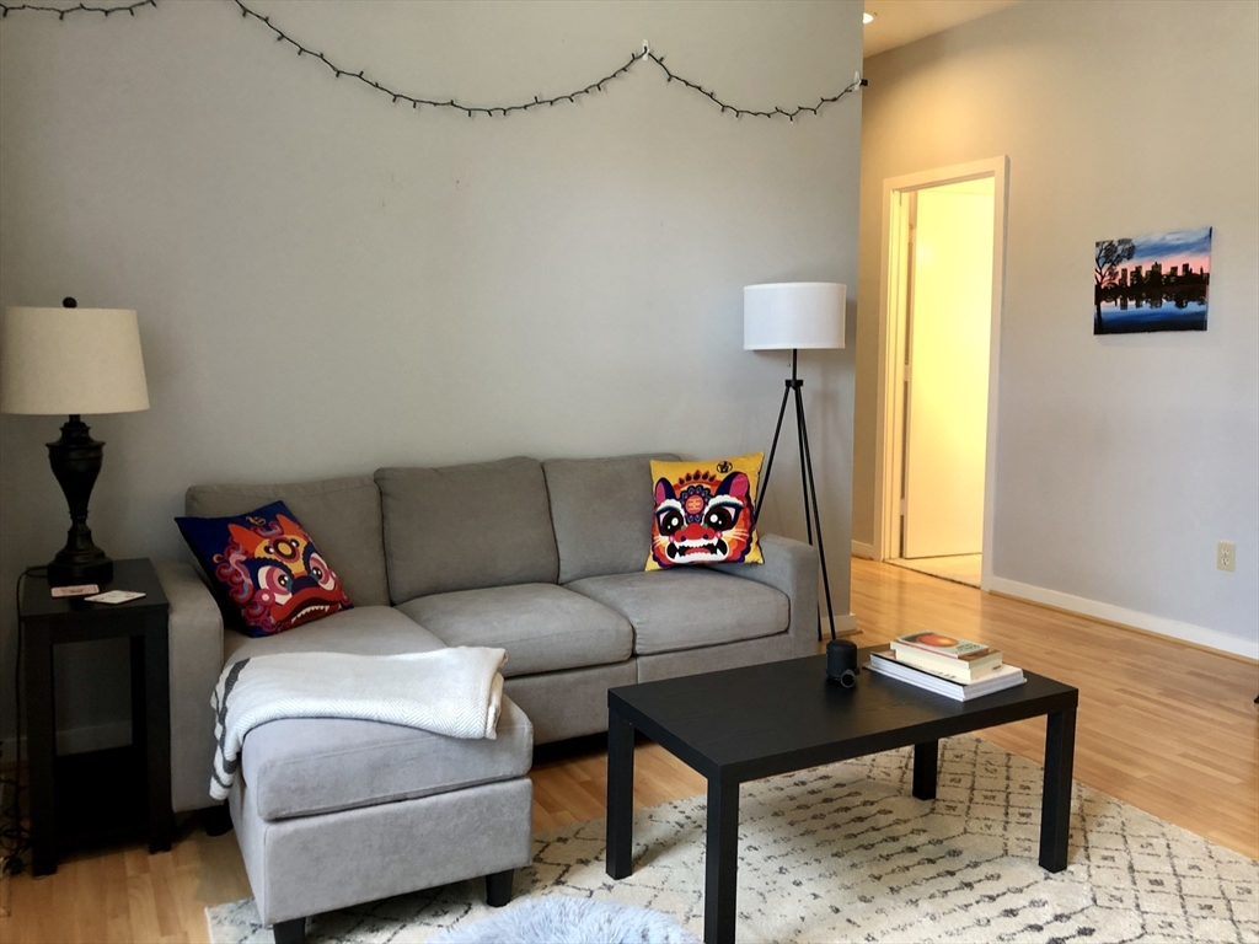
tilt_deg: -7.2
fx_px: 1018
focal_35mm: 28
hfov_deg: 63.4
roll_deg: +1.0
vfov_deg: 49.7
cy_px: 472
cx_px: 630
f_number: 1.8
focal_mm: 4
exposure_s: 1/15
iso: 40
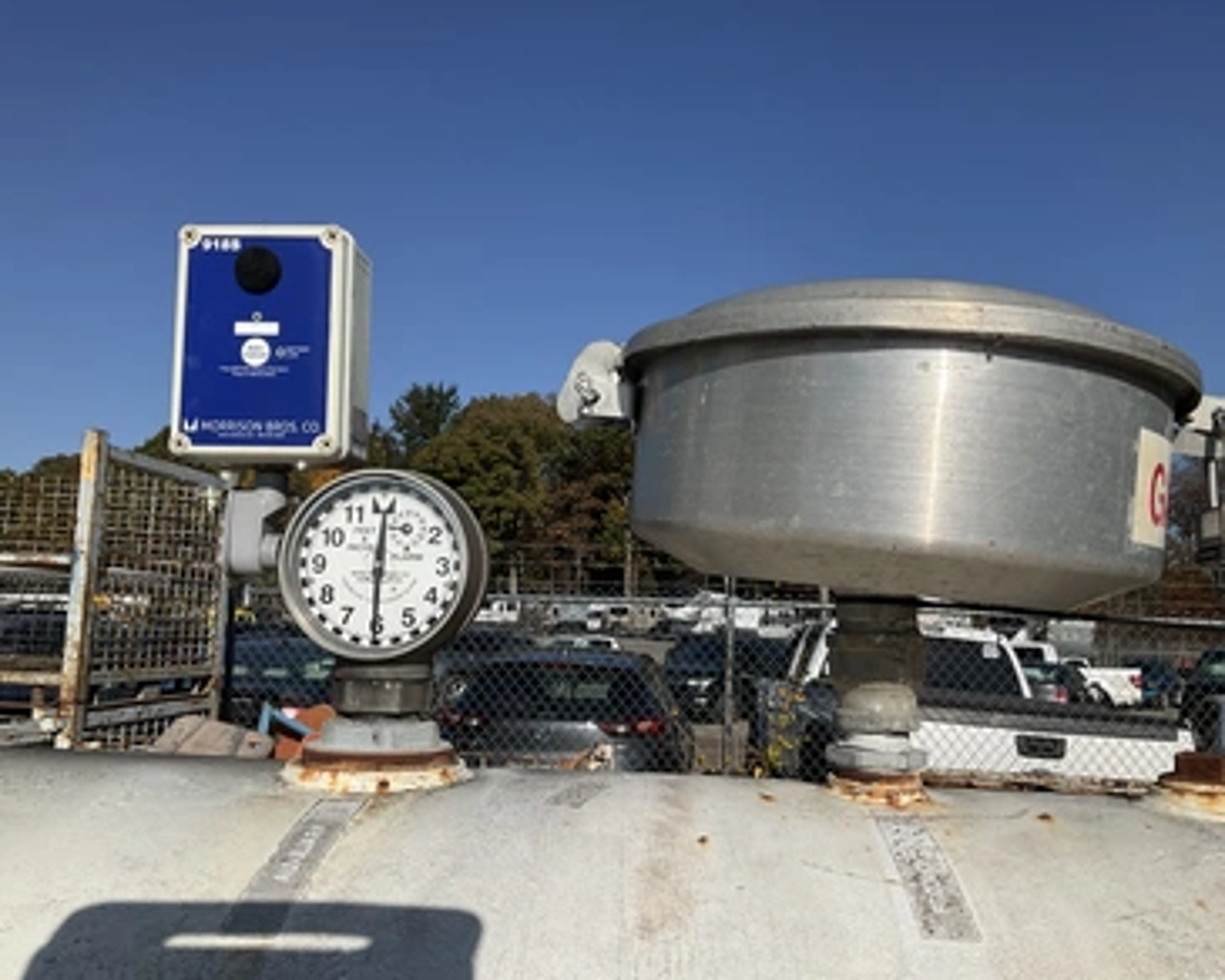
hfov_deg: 57.1
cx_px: 644
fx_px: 1124
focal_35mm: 31
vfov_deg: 47.1
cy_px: 493
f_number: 1.8
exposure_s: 1/3788
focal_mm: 3
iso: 25
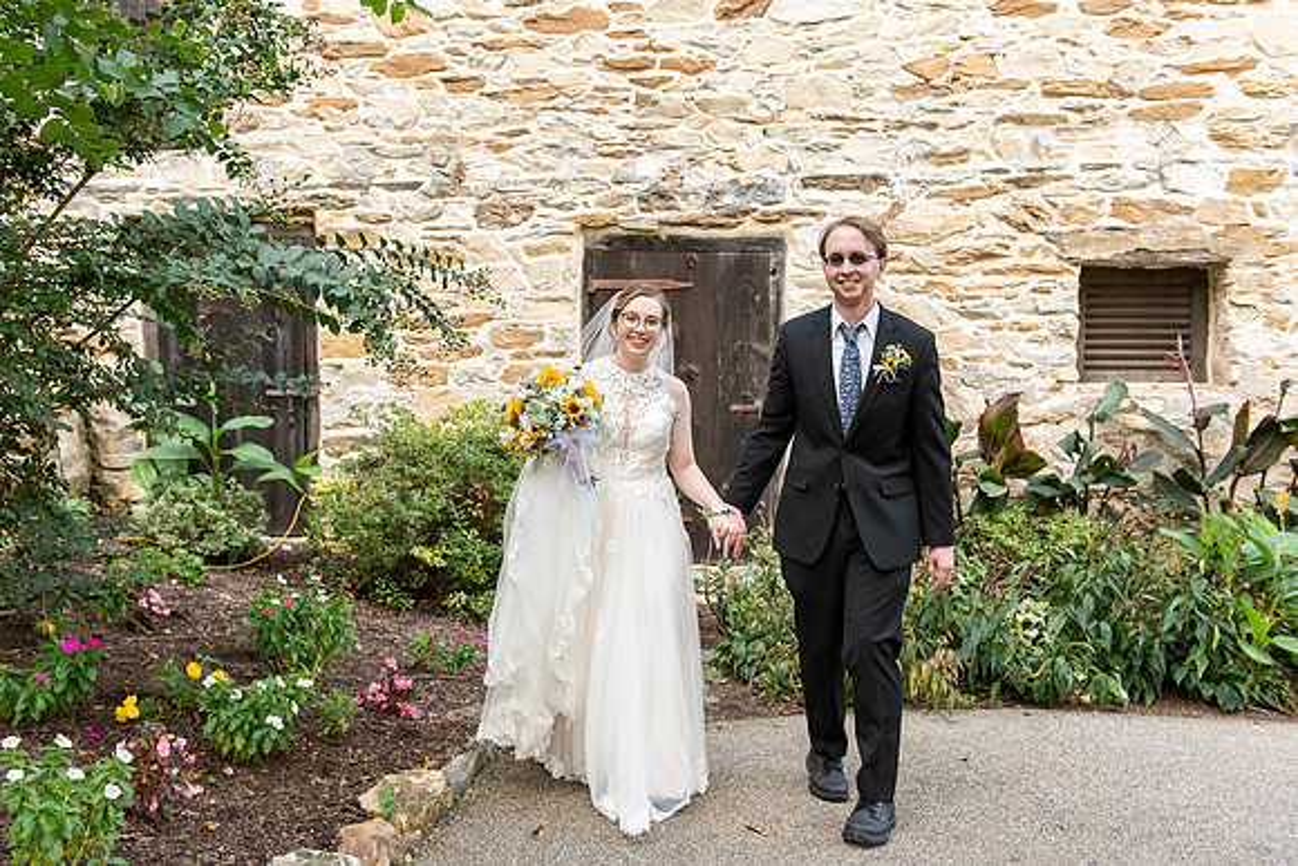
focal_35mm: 34
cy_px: 432
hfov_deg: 55.9
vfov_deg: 39.0
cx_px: 627
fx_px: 1222
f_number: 4.5
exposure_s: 1/400
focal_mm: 32
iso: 400
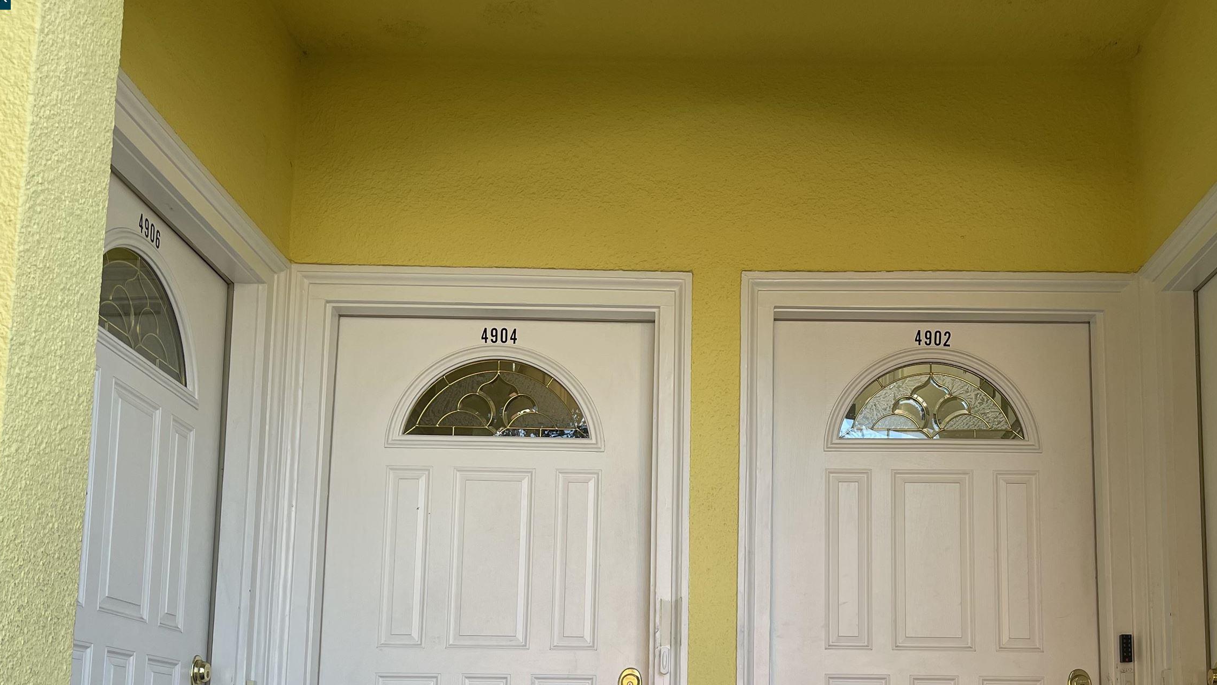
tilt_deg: +7.1
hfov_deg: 53.6
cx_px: 730
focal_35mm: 37
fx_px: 1194
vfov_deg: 30.7
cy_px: 603
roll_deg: -1.0
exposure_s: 1/384
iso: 32
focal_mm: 5.1
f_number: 1.6
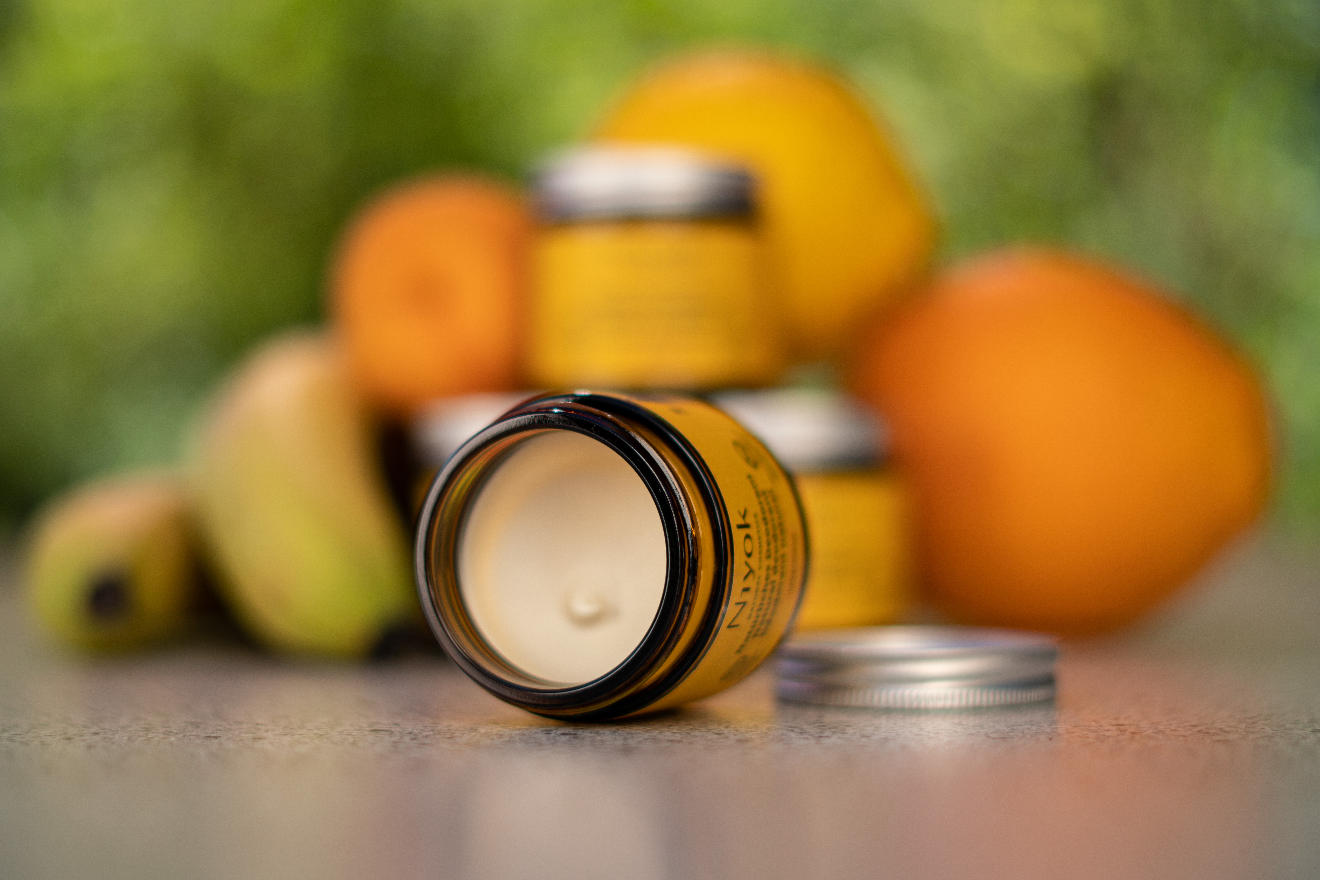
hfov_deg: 27.0
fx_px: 2750
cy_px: 440
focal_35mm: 75
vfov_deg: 18.2
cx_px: 660
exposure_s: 1/1250
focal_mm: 50
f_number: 1.8
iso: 100
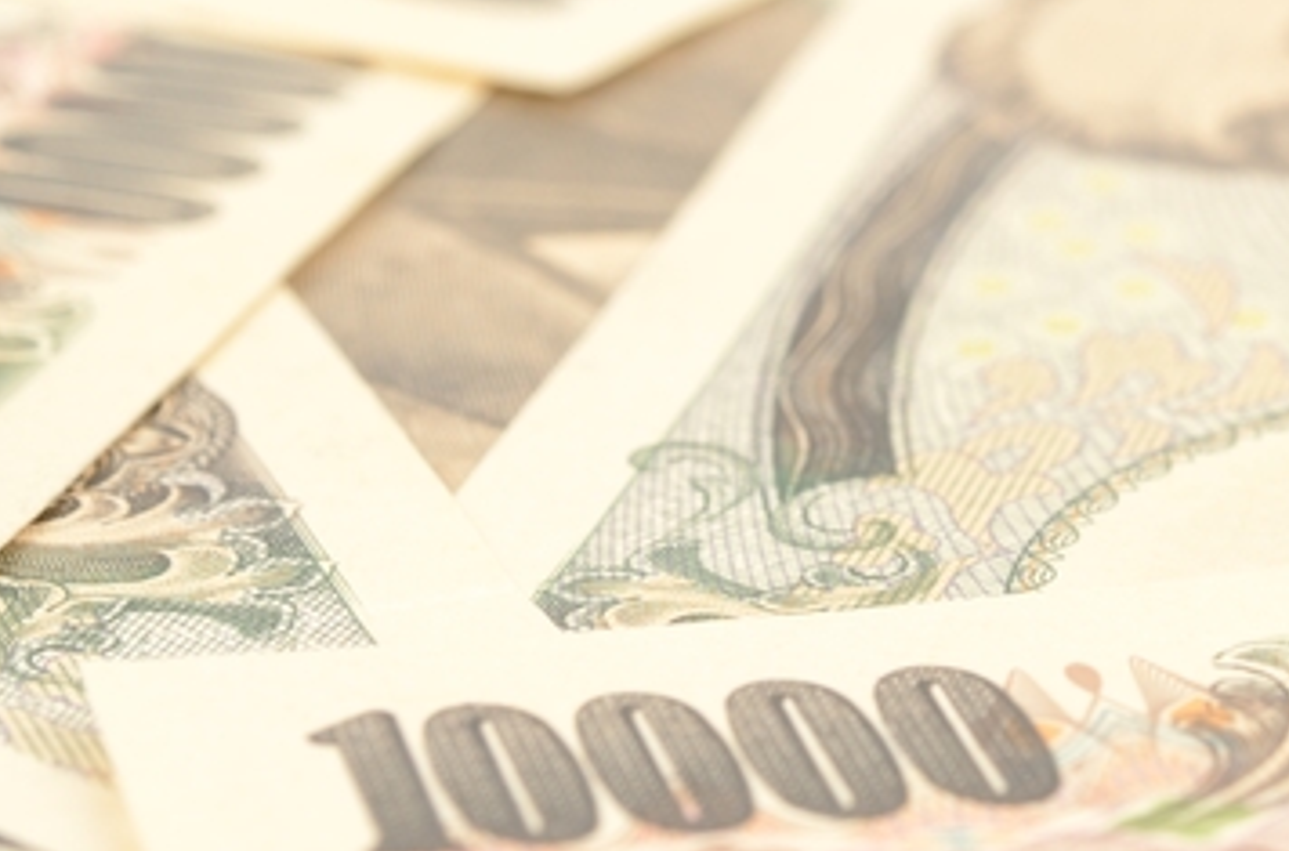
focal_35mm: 162
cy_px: 223
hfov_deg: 12.7
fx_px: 5783
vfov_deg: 8.4
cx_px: 978
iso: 100
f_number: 13
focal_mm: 60
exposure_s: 1/100
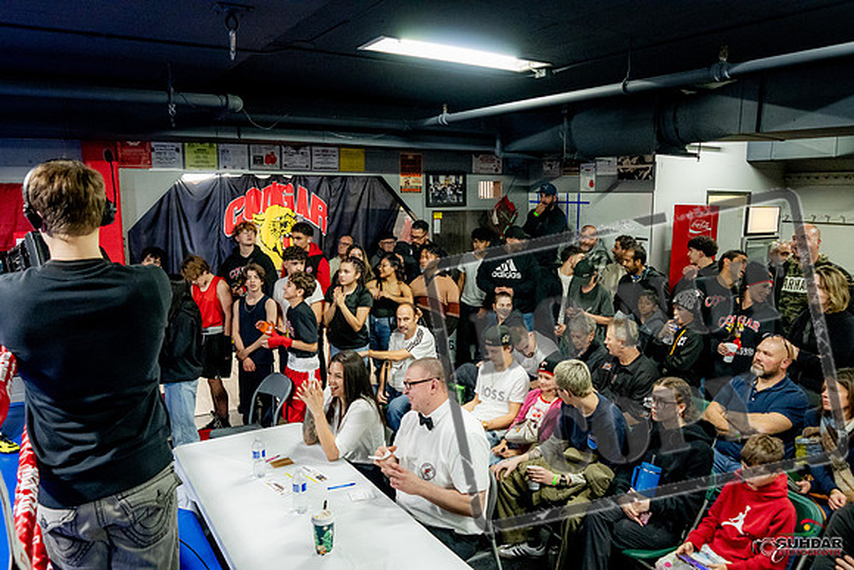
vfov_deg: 53.2
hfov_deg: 73.7
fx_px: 569
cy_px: 285
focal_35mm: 24
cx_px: 427
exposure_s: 1/400
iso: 5000
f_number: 2.8
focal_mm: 16
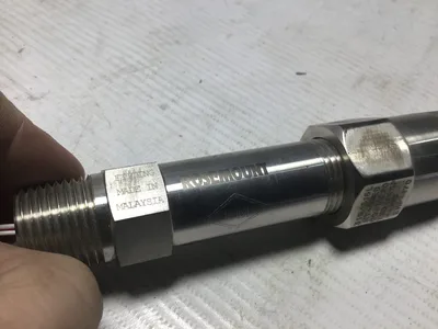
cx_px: 219
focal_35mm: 31
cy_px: 164
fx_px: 392
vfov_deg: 45.4
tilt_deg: -51.1
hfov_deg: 58.4
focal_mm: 3.3
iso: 25
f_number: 2.4
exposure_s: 1/120
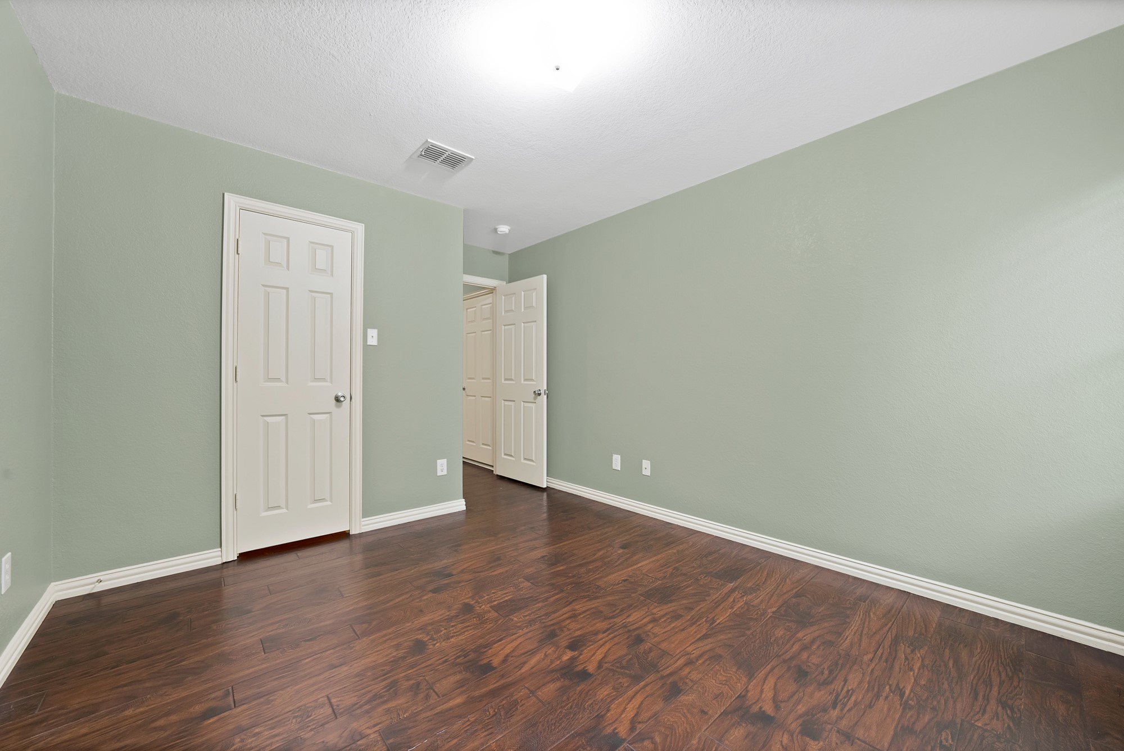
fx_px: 406
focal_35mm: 13
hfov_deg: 108.3
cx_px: 562
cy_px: 376
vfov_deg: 85.5
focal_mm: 13
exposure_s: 1/1.25
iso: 640
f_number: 9
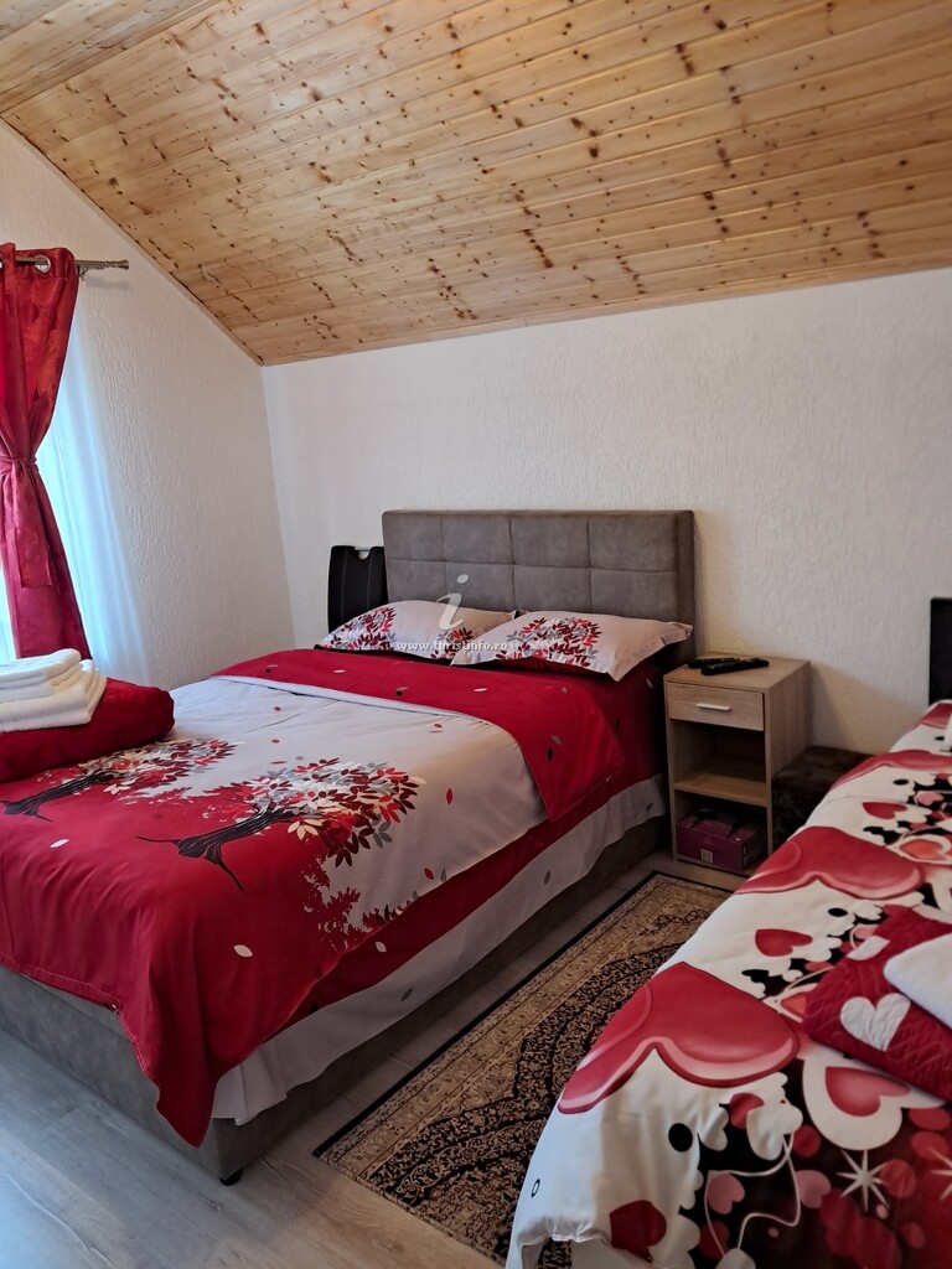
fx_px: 990
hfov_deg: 51.4
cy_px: 634
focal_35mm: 27
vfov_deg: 65.3
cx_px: 476
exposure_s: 1/50
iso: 500
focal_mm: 4
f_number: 1.8
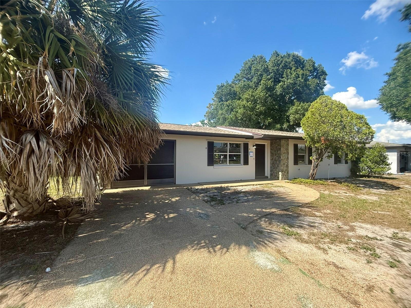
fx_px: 166
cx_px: 206
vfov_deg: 85.7
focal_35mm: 14
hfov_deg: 102.1
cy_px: 154
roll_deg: -0.8
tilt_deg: +0.6
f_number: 2.2
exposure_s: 1/672
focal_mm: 2.22
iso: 50
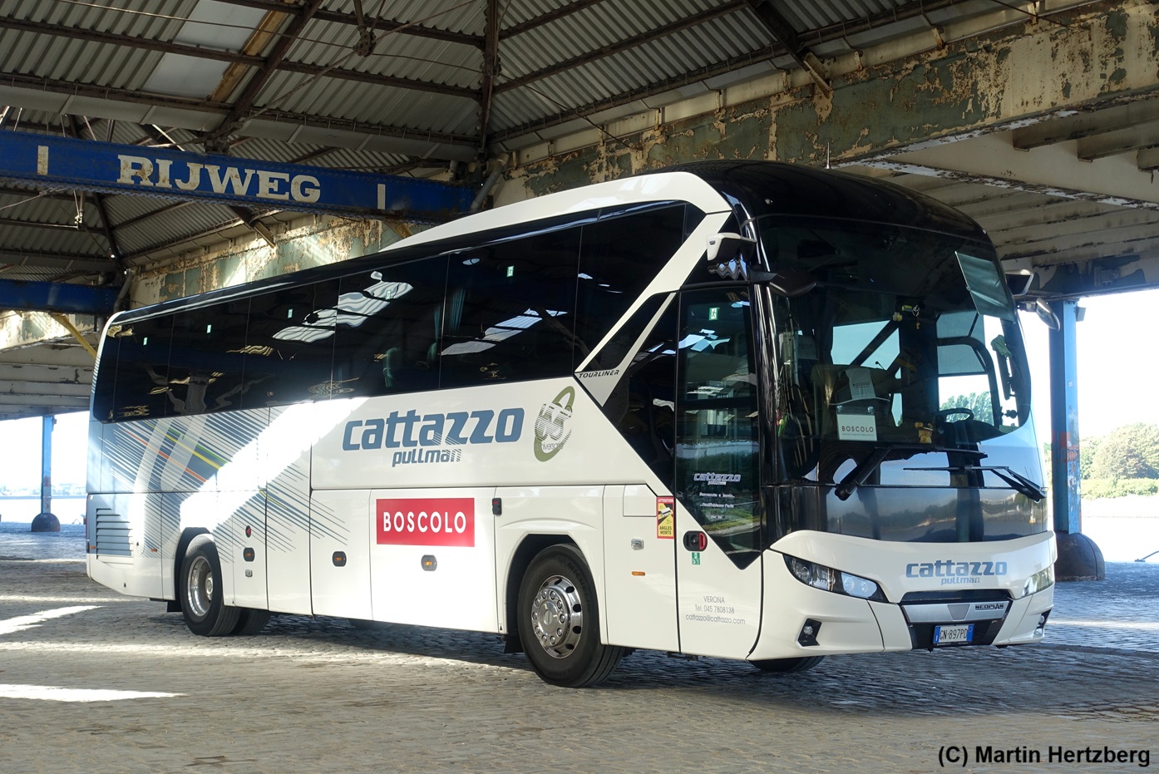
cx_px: 580
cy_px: 387
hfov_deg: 38.2
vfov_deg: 26.0
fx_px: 1675
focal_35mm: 52
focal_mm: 18.89
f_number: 4
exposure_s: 1/125
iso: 125
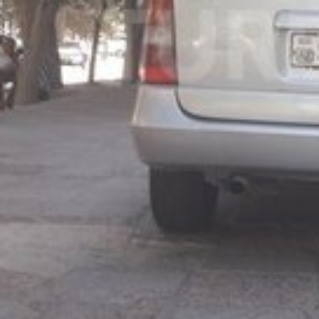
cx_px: 338
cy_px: 45
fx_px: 938
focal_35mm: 90
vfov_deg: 19.0
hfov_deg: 18.7
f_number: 1.9
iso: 40
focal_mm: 3.7
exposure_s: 1/129
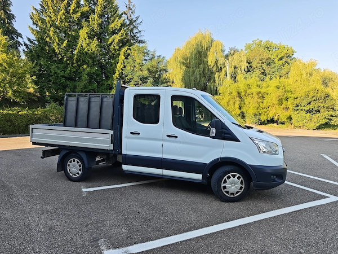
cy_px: 127
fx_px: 225
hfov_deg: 73.9
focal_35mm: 23
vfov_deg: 58.9
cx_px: 169
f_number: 1.62
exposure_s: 1/860
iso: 50
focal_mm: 6.55
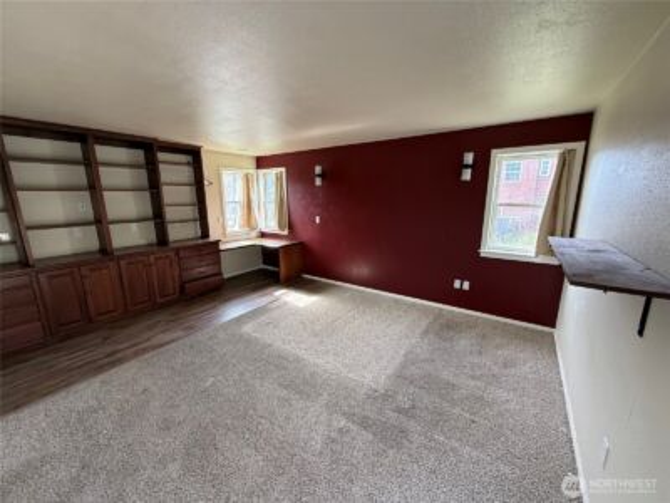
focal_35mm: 14
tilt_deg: -11.6
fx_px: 271
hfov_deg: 102.1
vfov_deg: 85.7
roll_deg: +0.2
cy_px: 252
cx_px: 335
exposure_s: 1/99
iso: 250
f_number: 2.2
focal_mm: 2.22
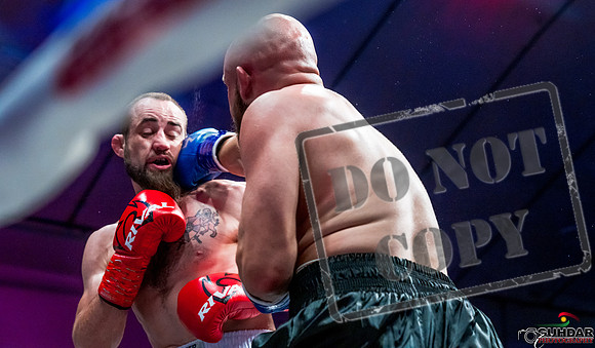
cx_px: 346
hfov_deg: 28.9
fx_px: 1152
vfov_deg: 17.1
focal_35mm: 72
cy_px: 117
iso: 4000
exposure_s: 1/1000
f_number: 4
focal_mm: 60
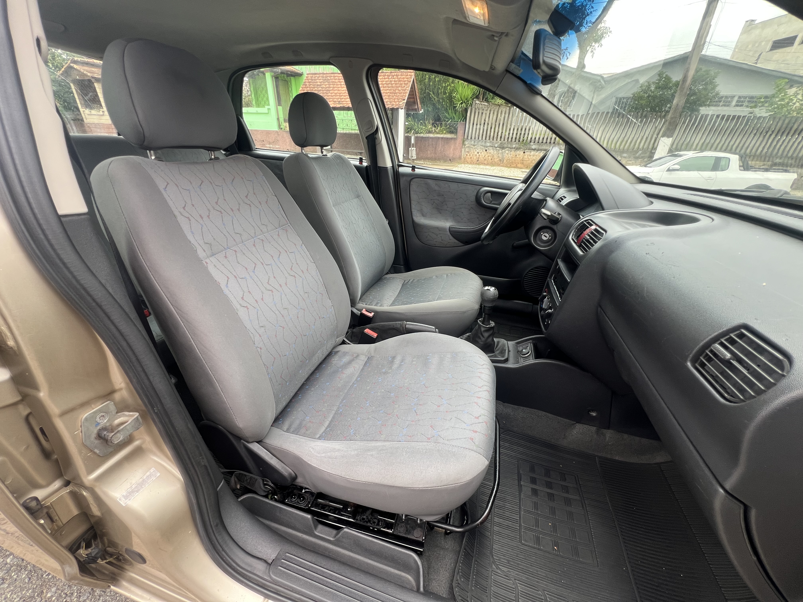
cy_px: 301
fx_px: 302
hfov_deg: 106.2
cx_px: 402
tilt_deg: -28.6
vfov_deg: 89.9
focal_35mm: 13
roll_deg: -1.0
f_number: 1.8
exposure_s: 1/99
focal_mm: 1.57
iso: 50
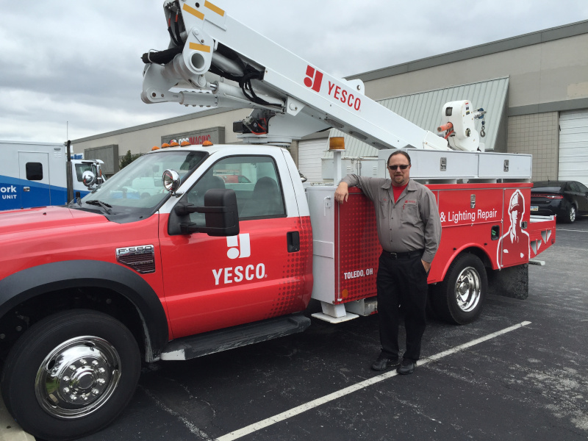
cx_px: 294
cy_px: 220
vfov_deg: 48.2
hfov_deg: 61.7
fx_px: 493
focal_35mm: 29
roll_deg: -0.1
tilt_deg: -4.5
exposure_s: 1/670
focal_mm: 4.15
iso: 32
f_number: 2.2
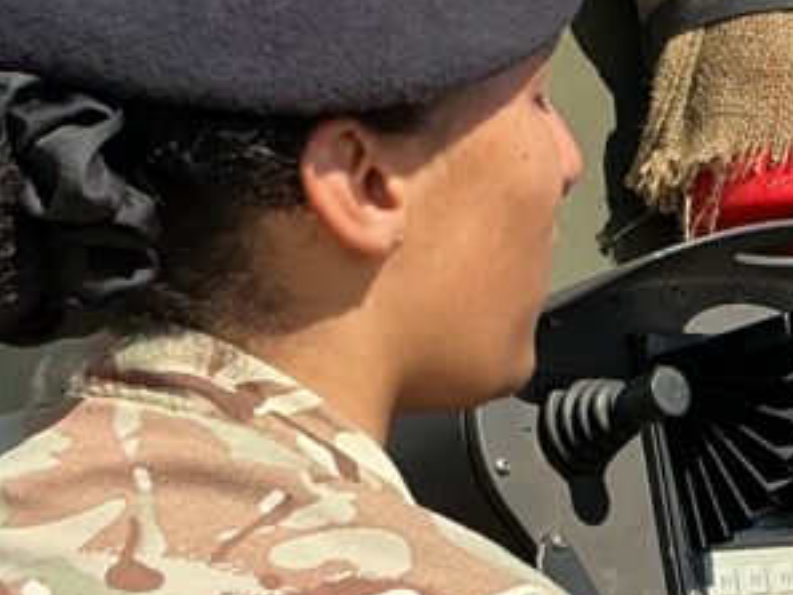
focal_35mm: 123
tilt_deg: +0.6
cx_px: 910
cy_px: 356
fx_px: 2819
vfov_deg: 12.1
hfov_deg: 15.5
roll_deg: -1.4
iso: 25
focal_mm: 3
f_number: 1.8
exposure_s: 1/1675
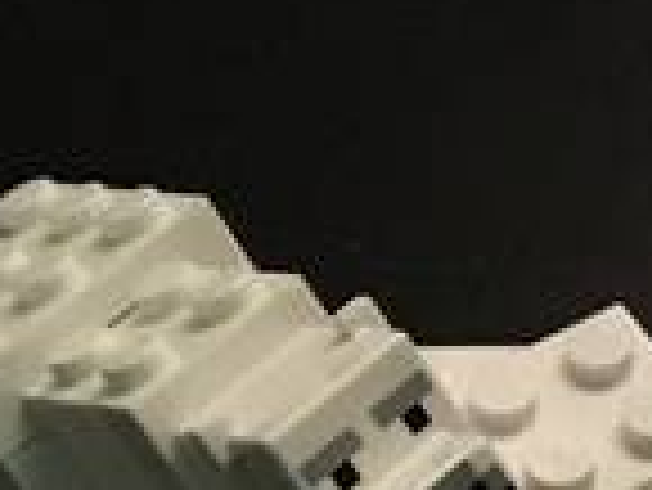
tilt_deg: -57.0
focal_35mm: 180
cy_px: 838
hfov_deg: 9.7
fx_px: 3393
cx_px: 1592
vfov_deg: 8.0
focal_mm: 4.15
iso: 250
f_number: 2.2
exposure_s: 1/17
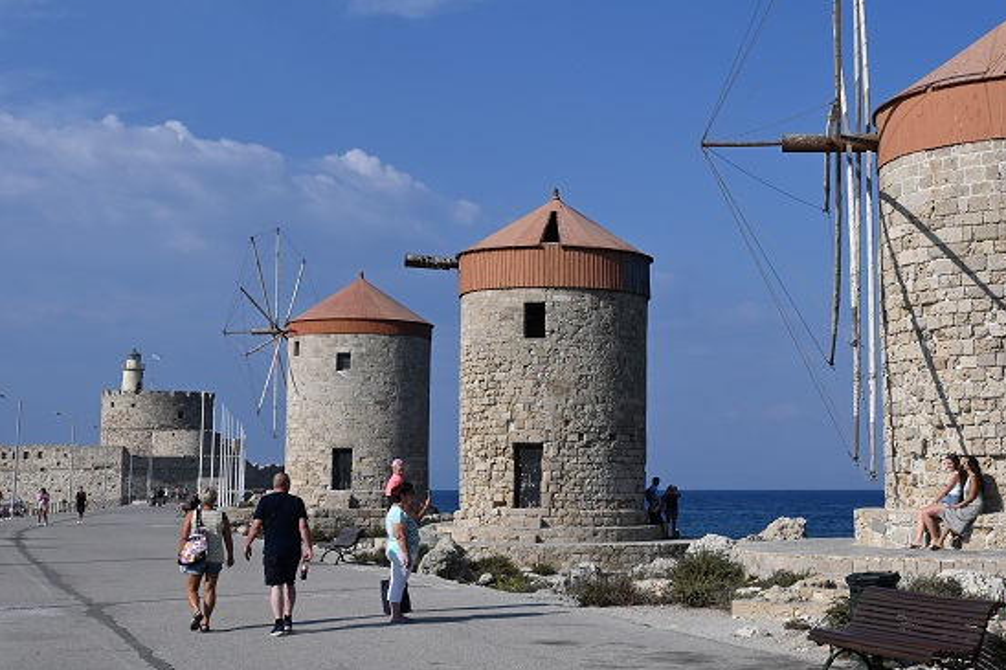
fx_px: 1529
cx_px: 732
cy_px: 298
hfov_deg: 35.7
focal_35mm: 55
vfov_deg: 24.7
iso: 100
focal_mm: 25
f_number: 8
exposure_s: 1/500
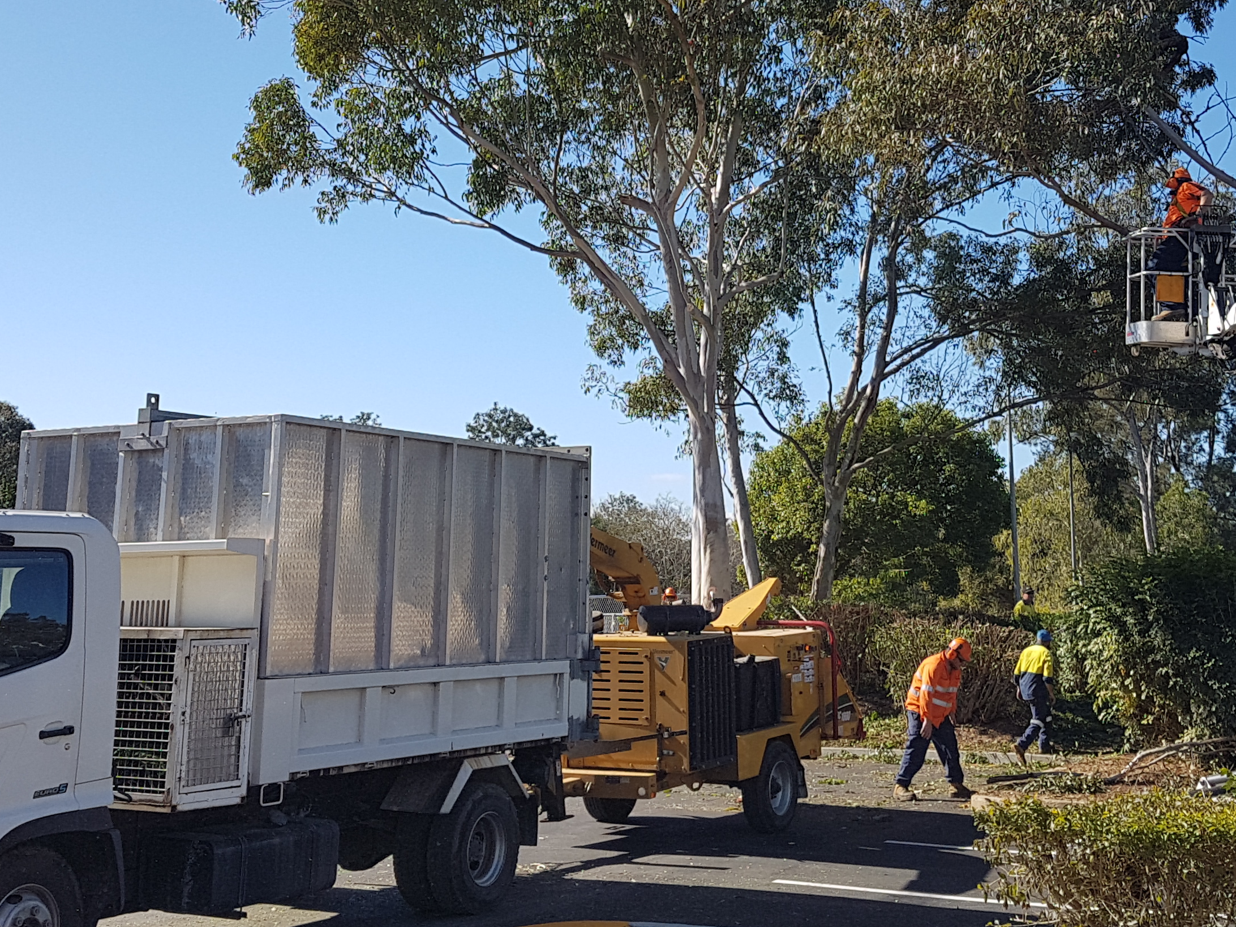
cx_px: 707
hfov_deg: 39.6
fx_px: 1714
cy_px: 271
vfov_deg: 29.9
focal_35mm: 48
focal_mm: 4.2
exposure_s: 1/1716
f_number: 1.7
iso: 40
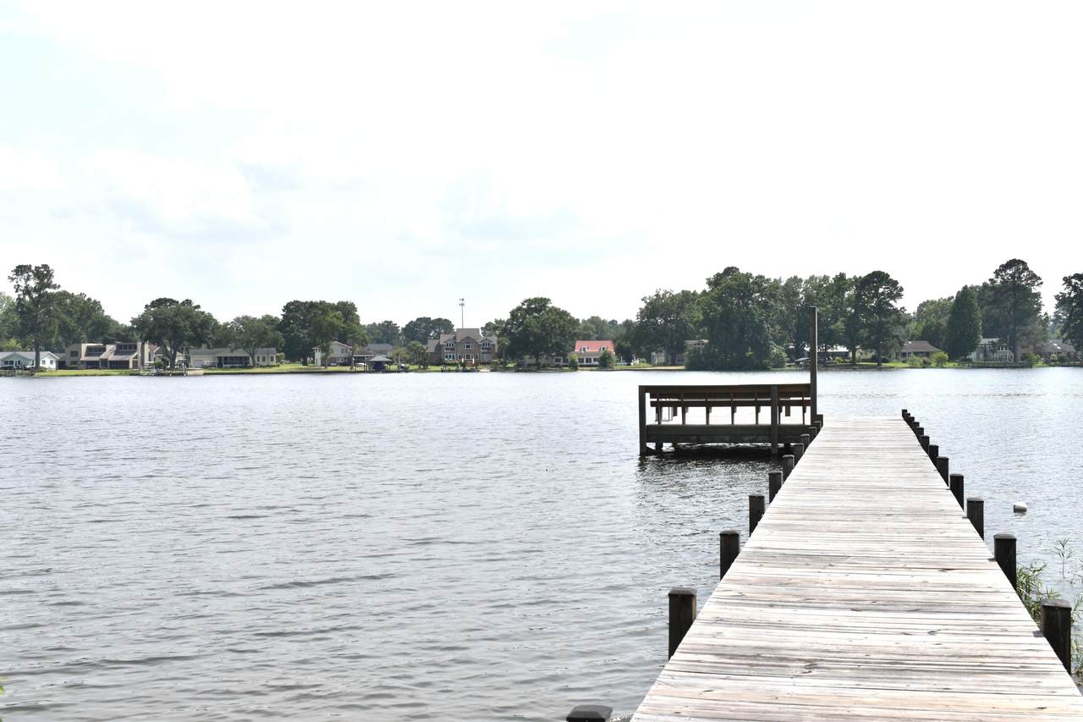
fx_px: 1218
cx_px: 542
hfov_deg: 47.9
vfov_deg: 33.0
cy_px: 361
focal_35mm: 40
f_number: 11
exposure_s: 1/500
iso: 200
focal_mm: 27
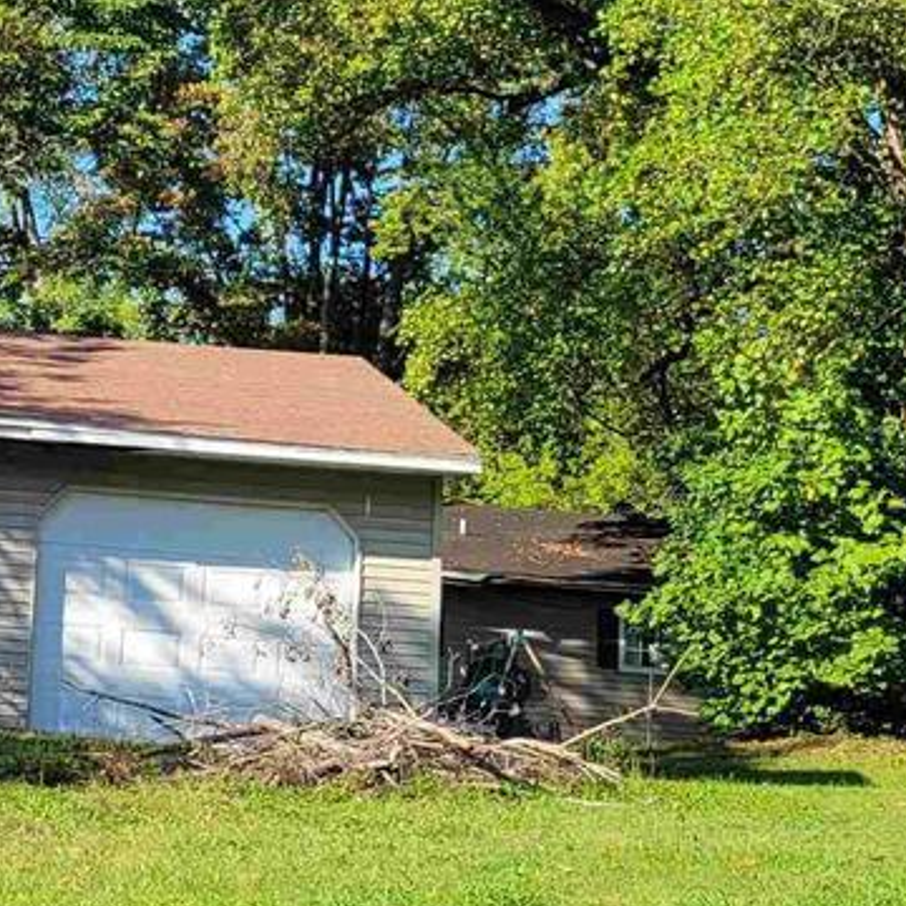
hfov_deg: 18.3
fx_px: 2724
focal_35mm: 92
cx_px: -23
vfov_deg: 18.8
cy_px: 229
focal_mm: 5.4
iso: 40
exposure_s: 1/1222
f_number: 1.8
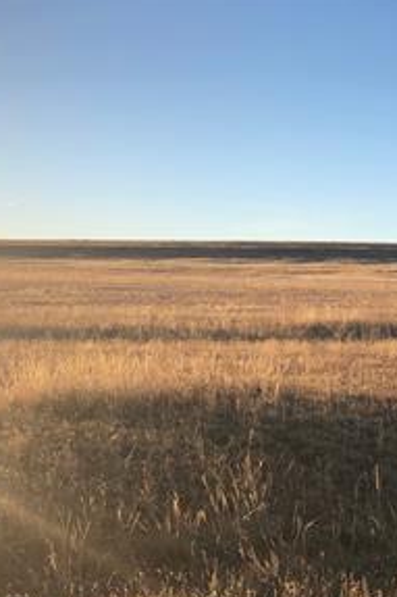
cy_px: 488
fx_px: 1076
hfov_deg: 20.4
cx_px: 374
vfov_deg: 30.2
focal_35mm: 65
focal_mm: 3.99
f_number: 1.8
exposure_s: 1/1143
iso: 20
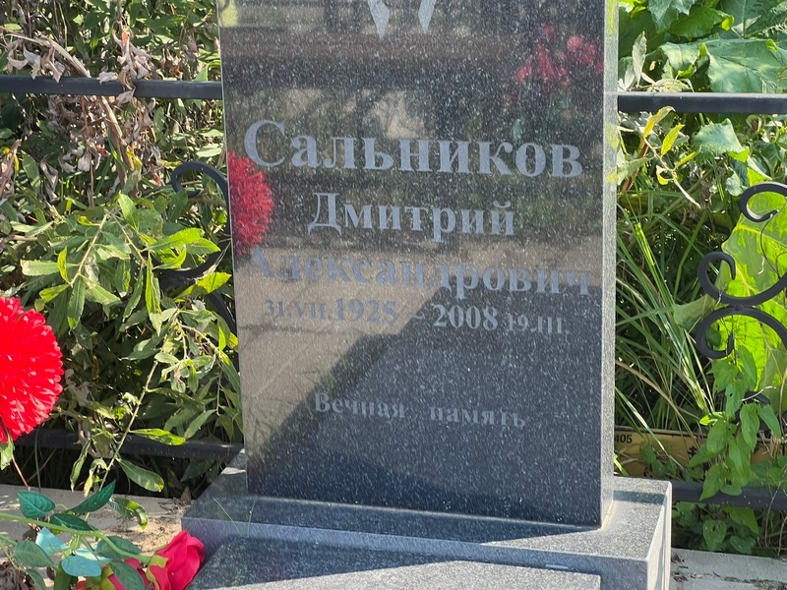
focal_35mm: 77
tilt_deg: -17.7
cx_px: 394
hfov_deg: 25.3
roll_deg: +2.9
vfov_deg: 19.1
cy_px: 295
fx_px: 1751
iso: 40
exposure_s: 1/99
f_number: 2.8
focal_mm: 9
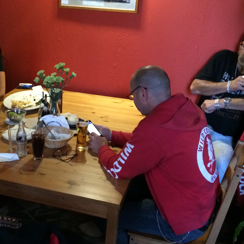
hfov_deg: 34.3
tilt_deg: -18.0
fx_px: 391
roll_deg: -1.9
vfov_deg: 34.7
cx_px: 80
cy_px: 117
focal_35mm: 49
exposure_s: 1/15
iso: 320
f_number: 2.2
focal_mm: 4.15
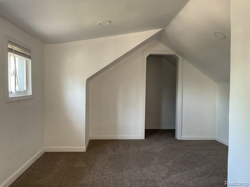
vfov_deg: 48.2
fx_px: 209
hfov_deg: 61.7
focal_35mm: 29
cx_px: 125
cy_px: 94
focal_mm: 3
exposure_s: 1/60
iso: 80
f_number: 1.8
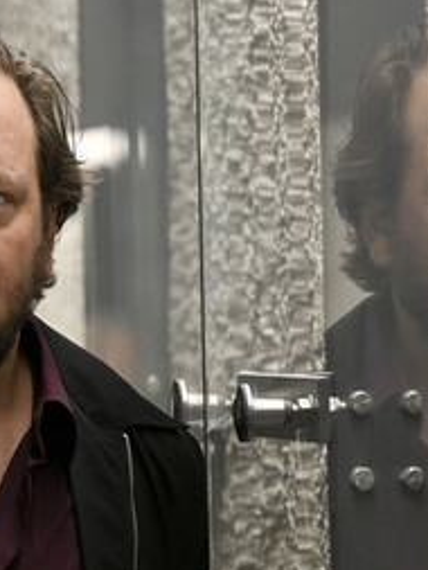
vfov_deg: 5.8
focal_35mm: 343
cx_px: 17
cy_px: 327
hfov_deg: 4.3
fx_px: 5650
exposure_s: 1/160
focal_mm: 200
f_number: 6.3
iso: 4000
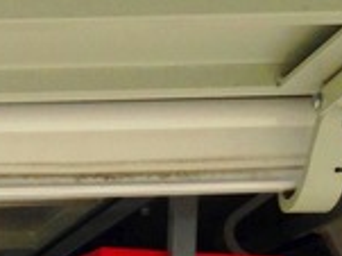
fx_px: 1728
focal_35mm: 175
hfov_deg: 10.7
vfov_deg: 7.8
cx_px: -249
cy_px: 637
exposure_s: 1/120
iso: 64
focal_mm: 4.13
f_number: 2.4
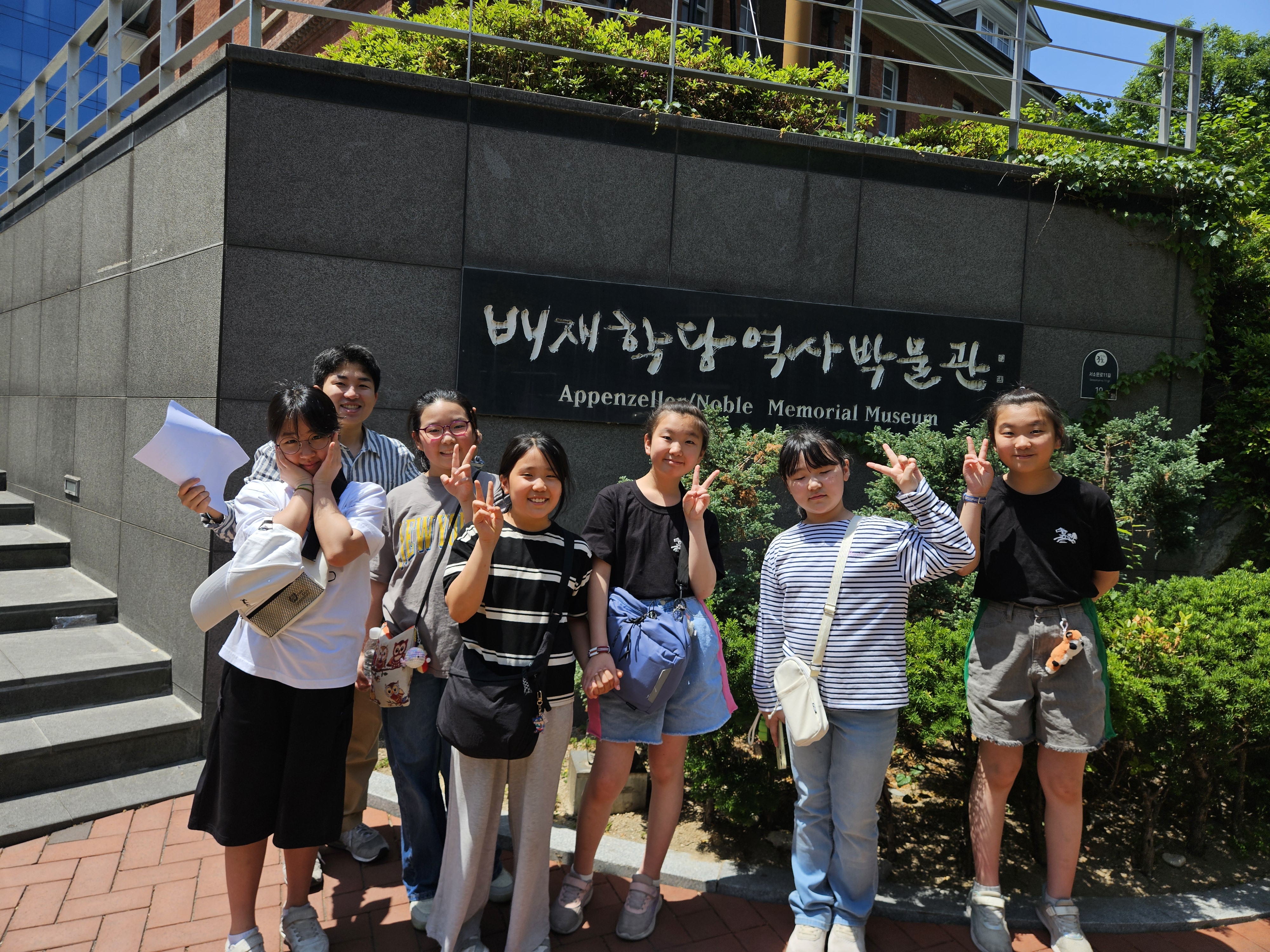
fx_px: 844
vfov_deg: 58.9
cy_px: 476
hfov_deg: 73.9
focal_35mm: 23
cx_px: 635
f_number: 1.8
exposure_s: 1/1714
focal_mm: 5.4
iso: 25
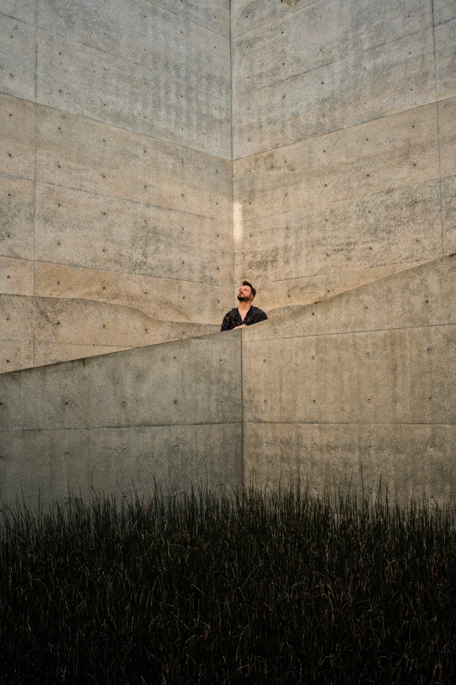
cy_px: 342
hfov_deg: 32.6
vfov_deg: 47.4
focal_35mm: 41
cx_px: 228
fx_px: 779
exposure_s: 1/40
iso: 320
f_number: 11
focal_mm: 27
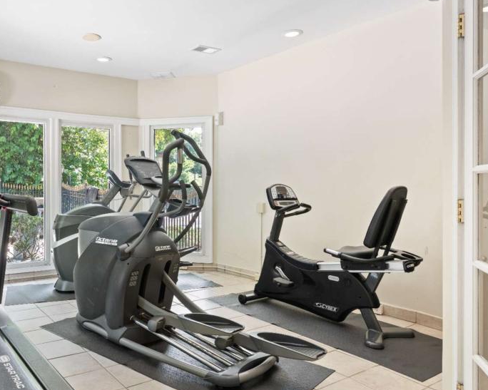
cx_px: 161
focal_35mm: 28
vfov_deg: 51.5
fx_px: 404
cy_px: 206
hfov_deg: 60.7
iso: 400
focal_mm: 17
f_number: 8
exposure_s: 1.3
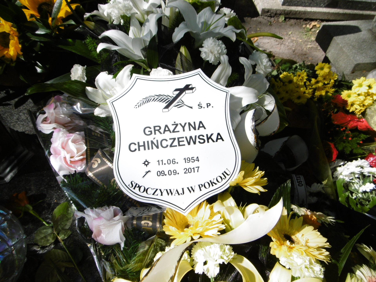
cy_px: 141
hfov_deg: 71.6
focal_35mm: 24
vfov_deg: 56.8
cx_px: 188
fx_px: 261
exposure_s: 1/640
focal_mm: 4.3
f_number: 3.1
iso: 100
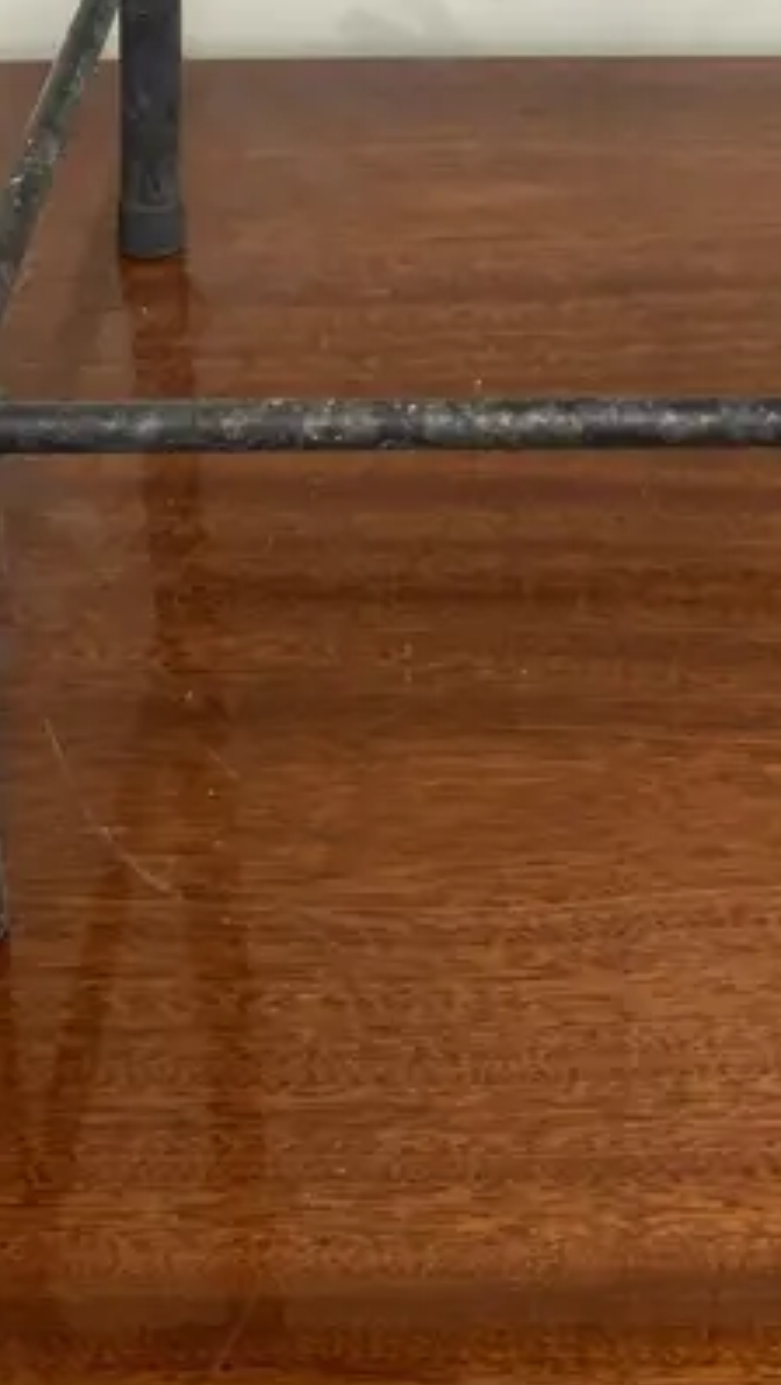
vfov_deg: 25.7
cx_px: 666
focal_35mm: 73
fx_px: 2681
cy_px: -314
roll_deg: -0.1
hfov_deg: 16.4
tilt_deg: -18.6
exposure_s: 1/50
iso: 80
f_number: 1.8
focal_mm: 4.25
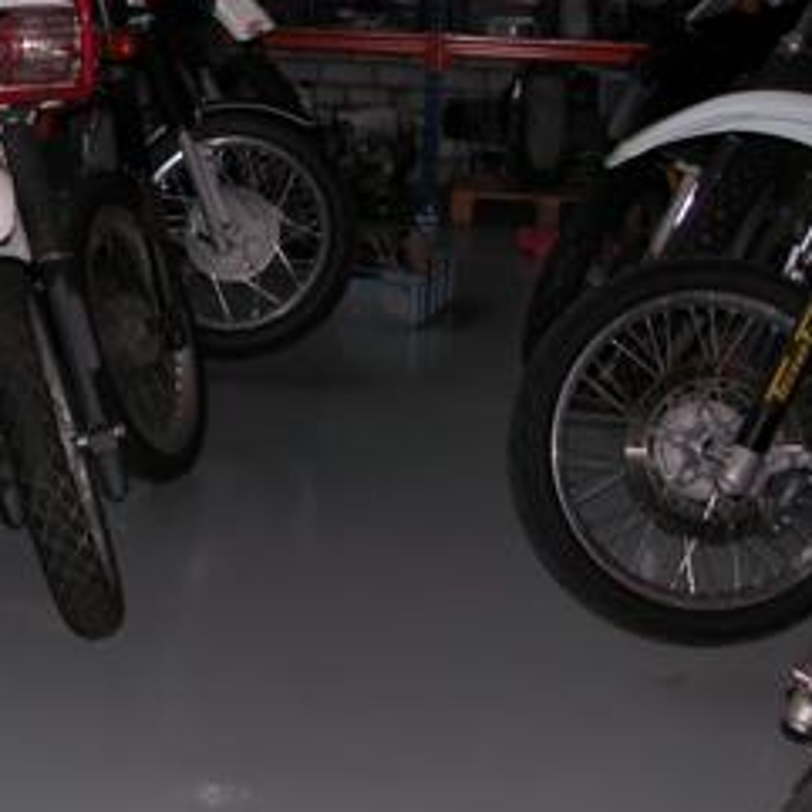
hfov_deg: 20.2
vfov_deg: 21.0
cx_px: -88
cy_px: 259
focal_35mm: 82
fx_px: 2176
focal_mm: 8.9
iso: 100
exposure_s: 1/60
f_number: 3.2
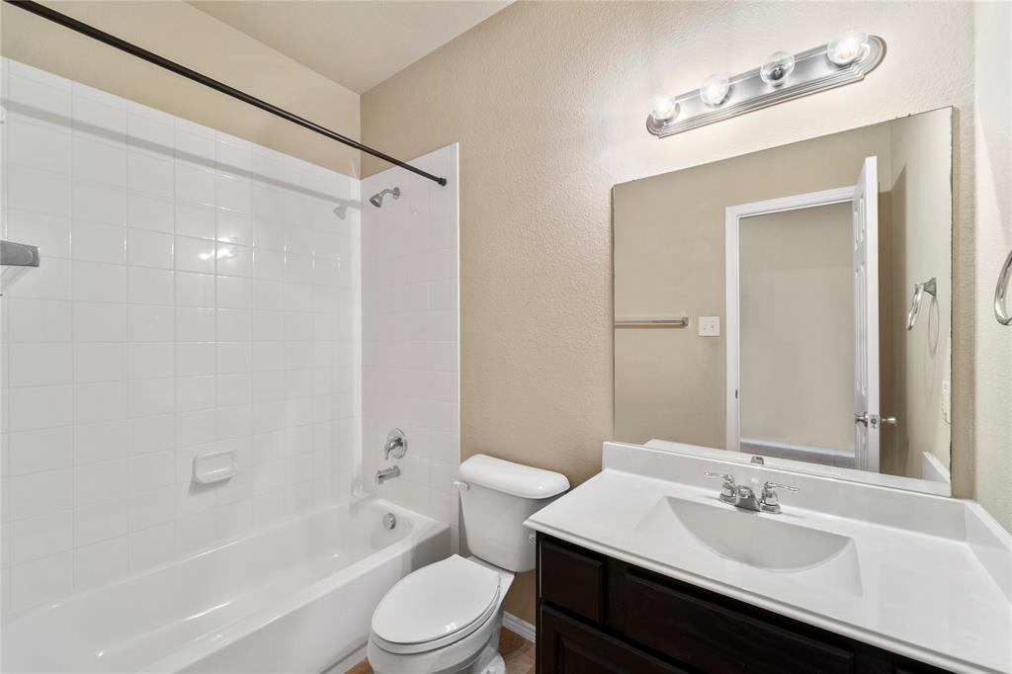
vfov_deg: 81.2
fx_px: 393
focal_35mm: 14
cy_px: 337
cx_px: 506
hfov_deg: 104.3
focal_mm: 14
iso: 160
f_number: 11
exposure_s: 3.2
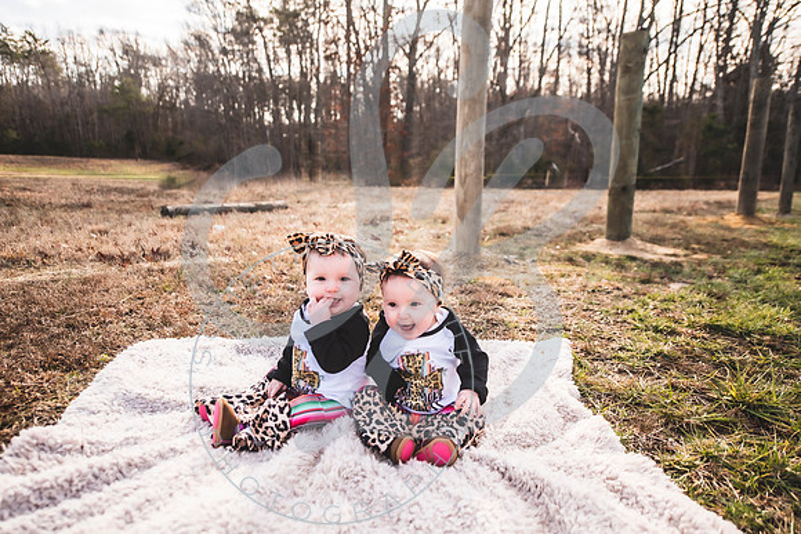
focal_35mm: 24
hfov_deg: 72.9
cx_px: 400
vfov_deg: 52.5
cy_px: 267
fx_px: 542
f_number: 2.8
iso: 100
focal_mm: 24
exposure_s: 1/500
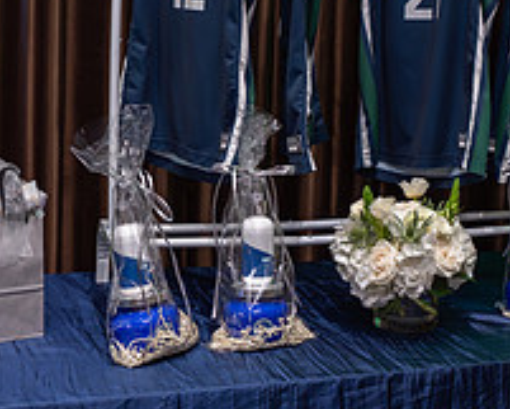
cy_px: 91
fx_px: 1027
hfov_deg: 27.7
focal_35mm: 68
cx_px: 355
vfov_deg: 22.2
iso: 2000
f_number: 1.8
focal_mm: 20
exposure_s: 1/200
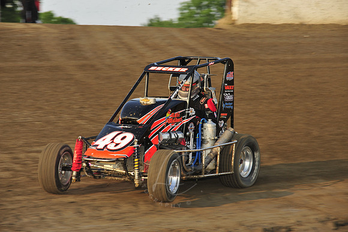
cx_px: 174
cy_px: 116
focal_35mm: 155
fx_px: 1497
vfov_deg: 8.8
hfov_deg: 13.3
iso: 400
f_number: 9
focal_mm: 155
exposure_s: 1/320
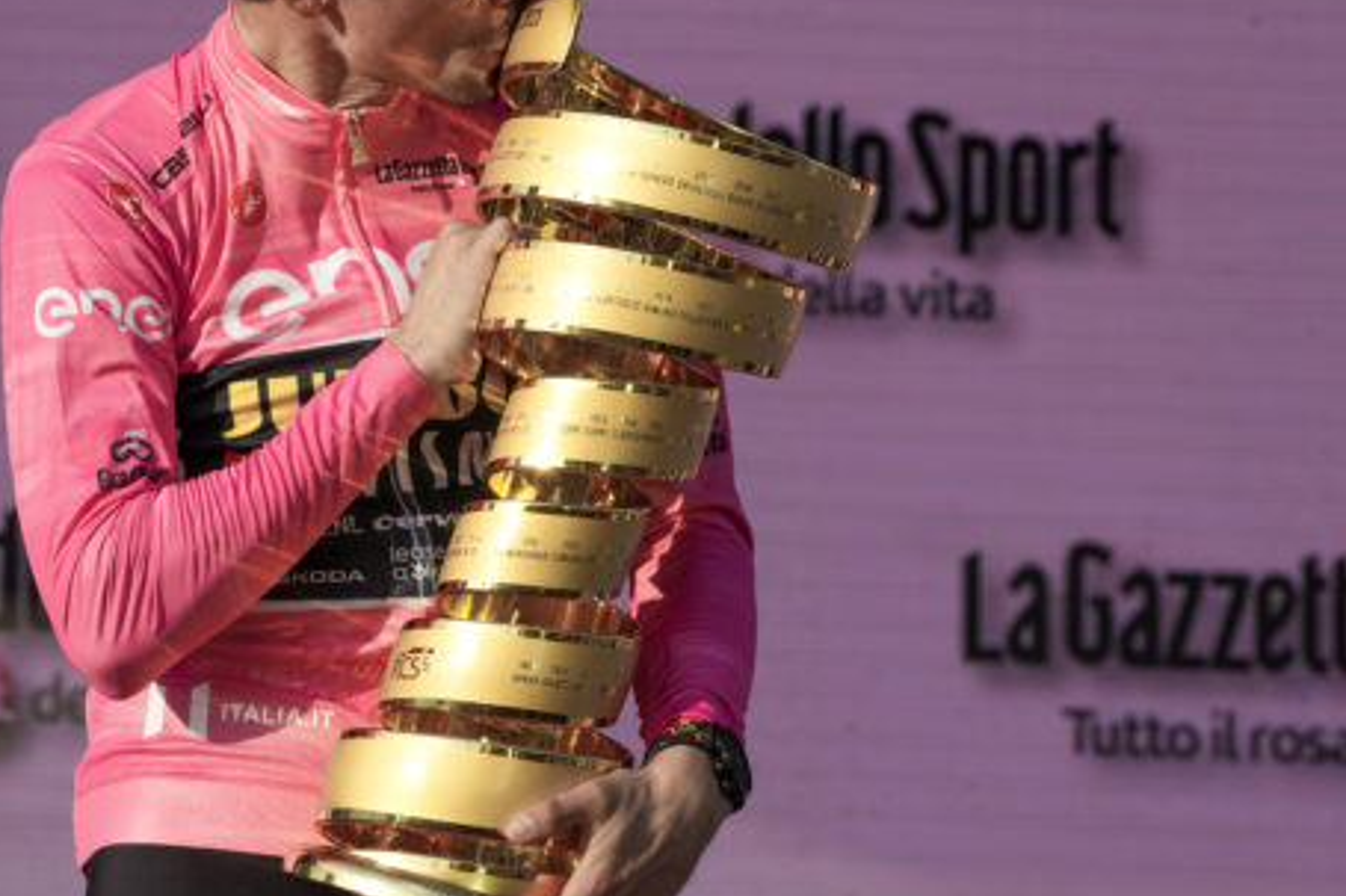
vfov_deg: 5.2
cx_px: 518
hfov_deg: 7.8
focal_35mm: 264
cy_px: 272
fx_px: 9867
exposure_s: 1/800
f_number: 9
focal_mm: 160
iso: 500
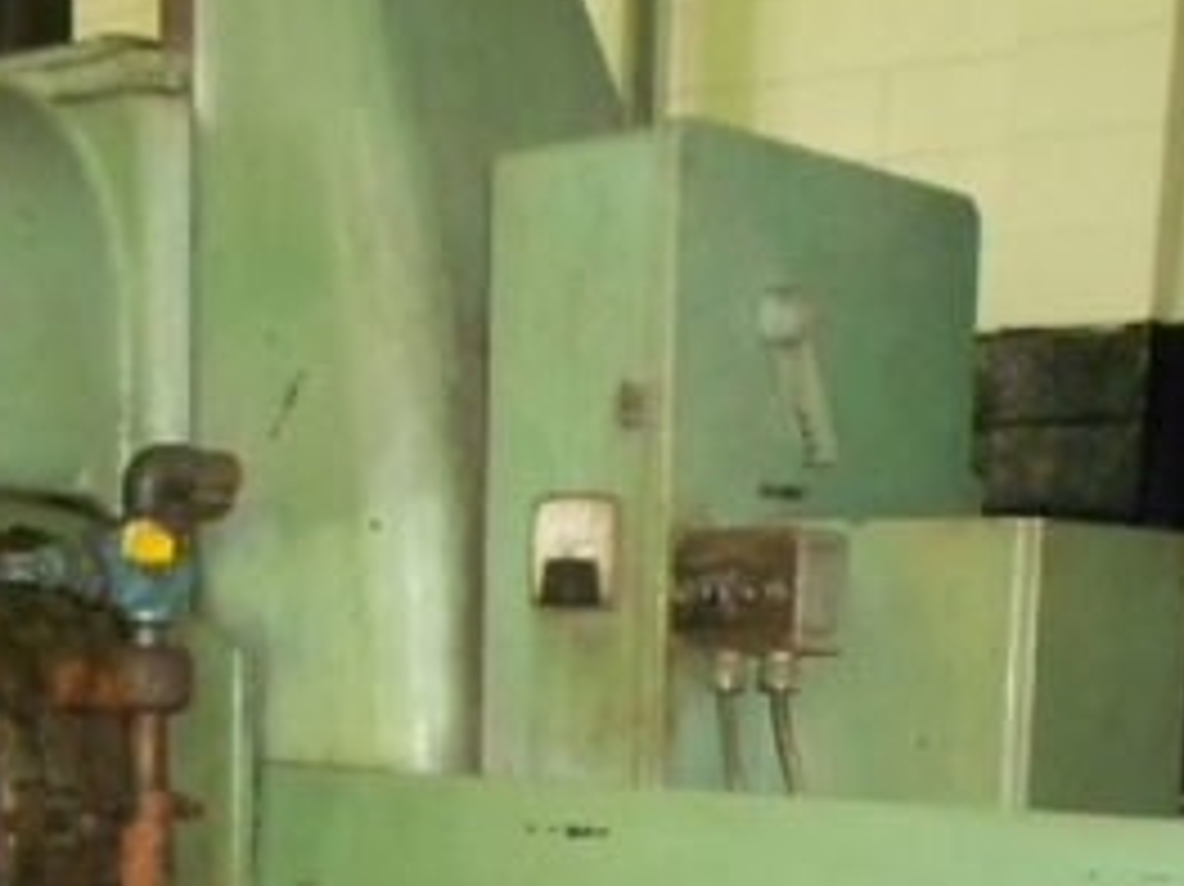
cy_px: 1241
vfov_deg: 17.2
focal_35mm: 79
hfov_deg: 24.7
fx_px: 2701
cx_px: 513
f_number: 3.2
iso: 640
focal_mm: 4.6
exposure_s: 1/25
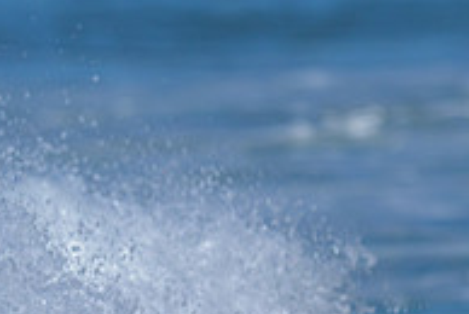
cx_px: -58
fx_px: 39743
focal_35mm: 3046
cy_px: 281
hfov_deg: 0.7
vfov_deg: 0.5
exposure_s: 1/2000
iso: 125
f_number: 6.3
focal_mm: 800
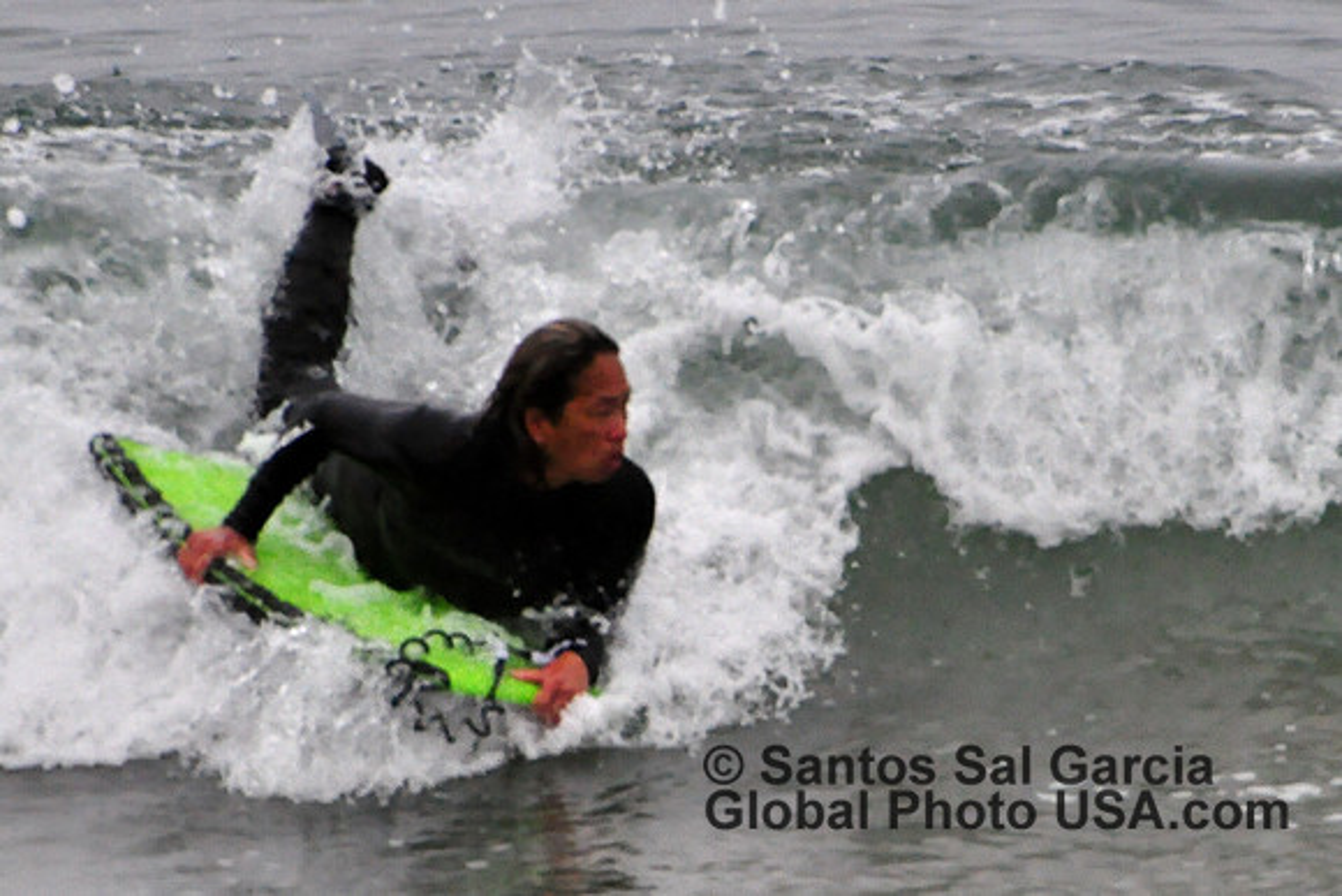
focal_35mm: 825
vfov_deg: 1.7
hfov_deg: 2.5
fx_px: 30760
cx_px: 671
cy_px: 448
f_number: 5.6
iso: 1250
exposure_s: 1/1600
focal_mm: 550
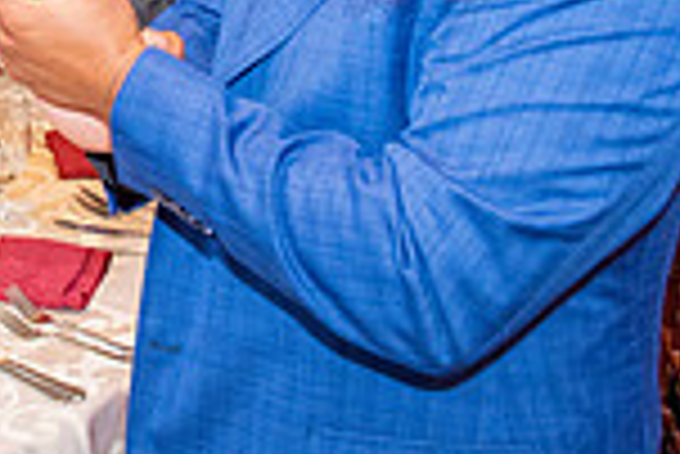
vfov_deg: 13.8
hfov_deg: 20.1
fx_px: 1739
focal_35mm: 92
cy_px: -263
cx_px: -225
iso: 1600
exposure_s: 1/125
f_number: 3.5
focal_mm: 24
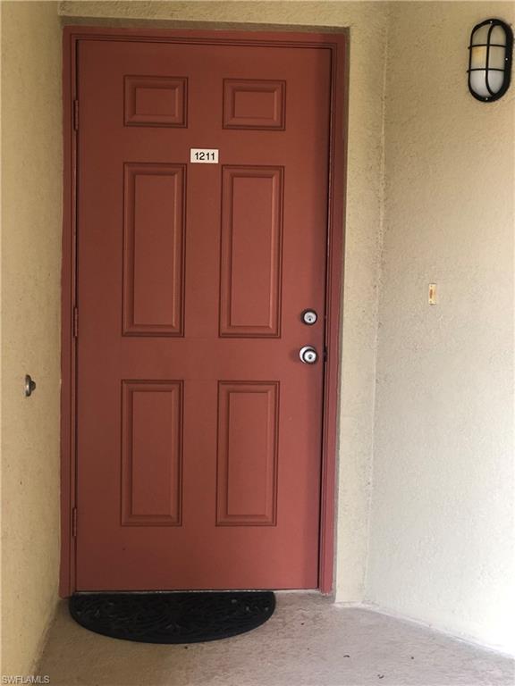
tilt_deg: -5.6
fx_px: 1131
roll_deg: -1.2
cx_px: 258
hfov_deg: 25.7
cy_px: 343
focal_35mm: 57
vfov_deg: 33.8
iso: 160
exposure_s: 1/30
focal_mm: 6.6
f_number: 2.8
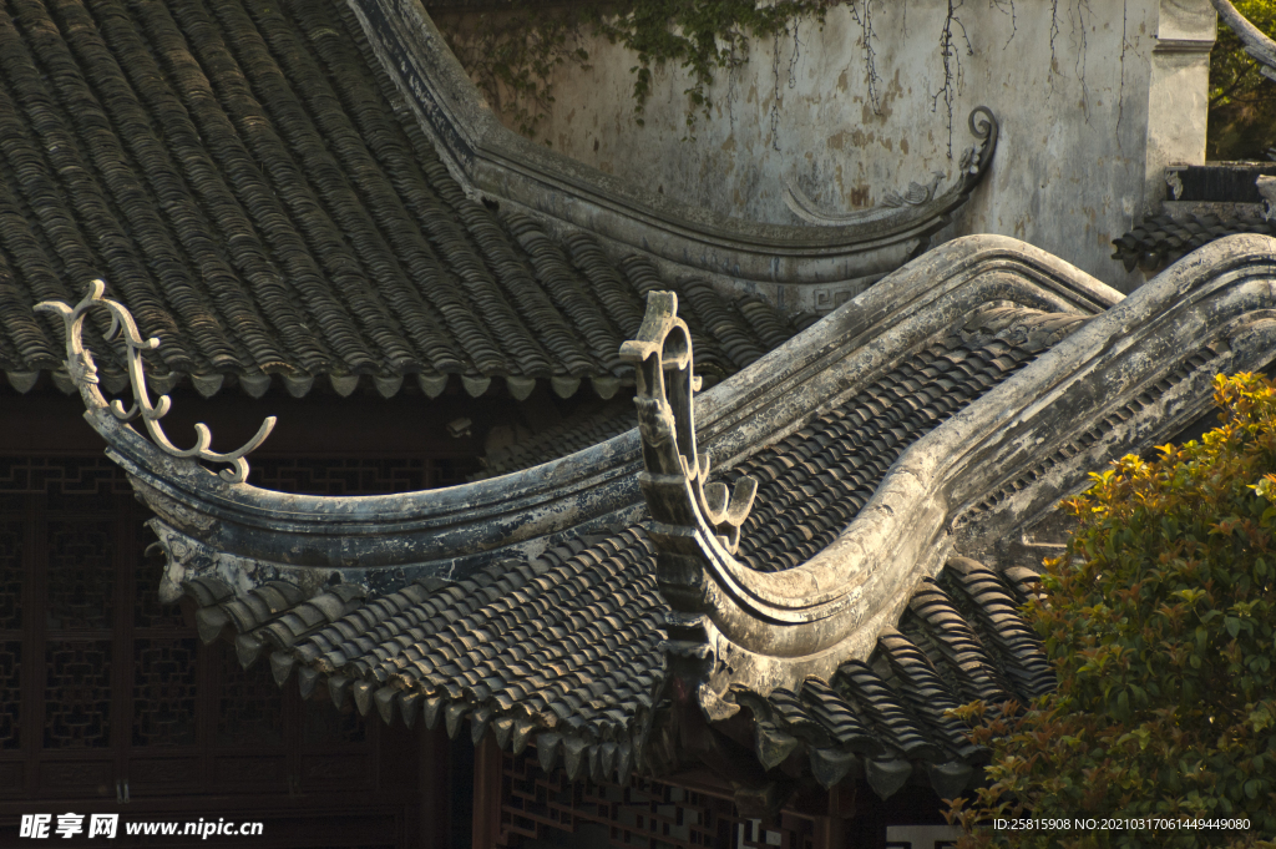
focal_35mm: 158
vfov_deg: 8.7
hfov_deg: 13.1
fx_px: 5578
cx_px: 638
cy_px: 424
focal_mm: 105
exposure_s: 1/640
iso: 200
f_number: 4.5
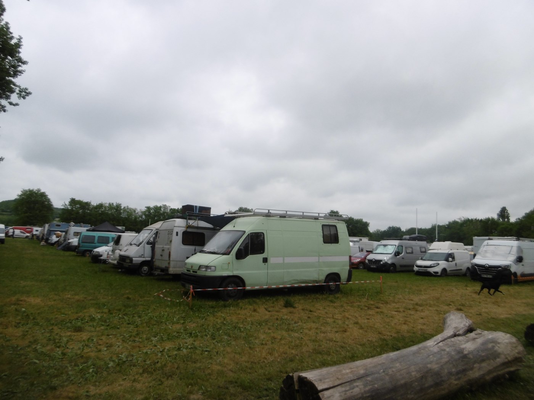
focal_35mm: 24
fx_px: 370
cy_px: 200
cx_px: 267
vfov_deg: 56.8
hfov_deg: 71.6
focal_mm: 4.3
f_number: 3.1
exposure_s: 1/640
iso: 100
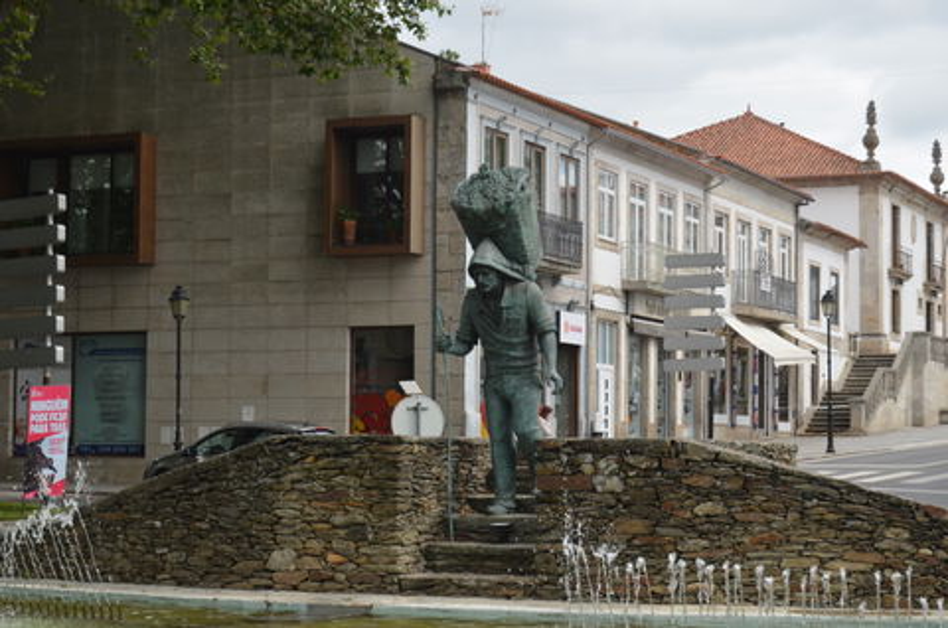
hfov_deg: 24.7
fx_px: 2168
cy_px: 314
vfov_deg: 16.5
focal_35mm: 82
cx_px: 474
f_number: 8
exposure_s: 1/250
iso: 200
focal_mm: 55
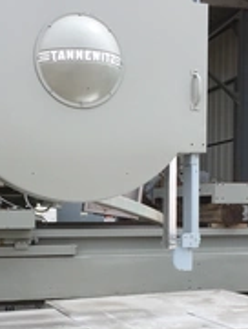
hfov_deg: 22.9
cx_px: 106
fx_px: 611
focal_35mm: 64
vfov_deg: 29.5
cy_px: 269
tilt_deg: -5.2
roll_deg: +0.7
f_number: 2.2
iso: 32
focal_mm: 4.15
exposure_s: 1/1014
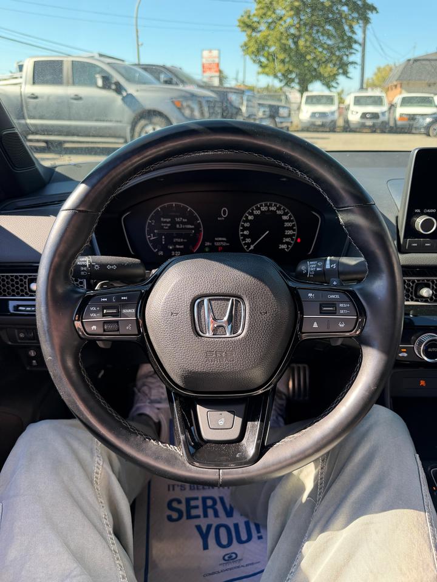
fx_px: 404
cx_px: 218
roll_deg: -1.2
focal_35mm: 24
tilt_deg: -24.9
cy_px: 291
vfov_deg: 71.6
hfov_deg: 56.8
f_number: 1.78
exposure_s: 1/507
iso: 100
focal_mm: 6.76
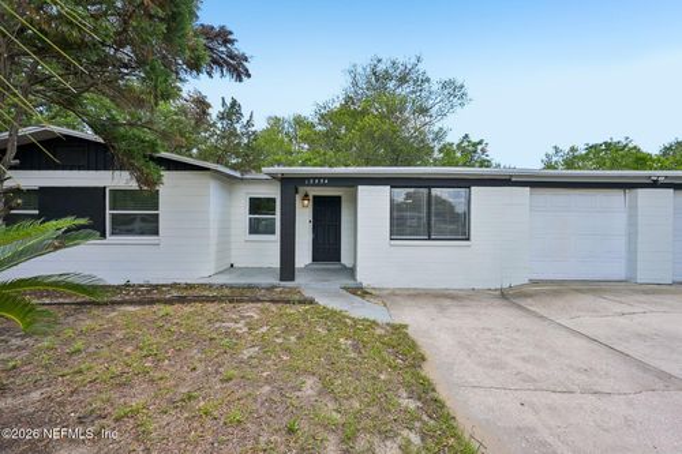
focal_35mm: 14
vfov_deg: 81.2
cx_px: 341
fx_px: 265
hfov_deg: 104.3
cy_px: 227
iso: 100
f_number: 8
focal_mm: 14
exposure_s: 1/125
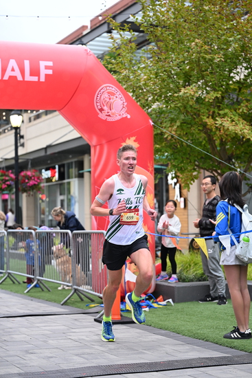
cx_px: 126
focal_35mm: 75
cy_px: 189
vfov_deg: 27.0
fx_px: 787
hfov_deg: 18.2
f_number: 2.8
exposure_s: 1/800
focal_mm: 75
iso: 1600
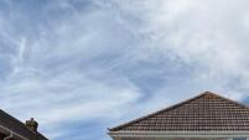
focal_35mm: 55
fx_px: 363
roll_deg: +0.1
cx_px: 194
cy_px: 195
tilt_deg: +5.4
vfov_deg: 19.6
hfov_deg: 36.7
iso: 80
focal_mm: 6.76
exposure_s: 1/7353
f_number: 1.78
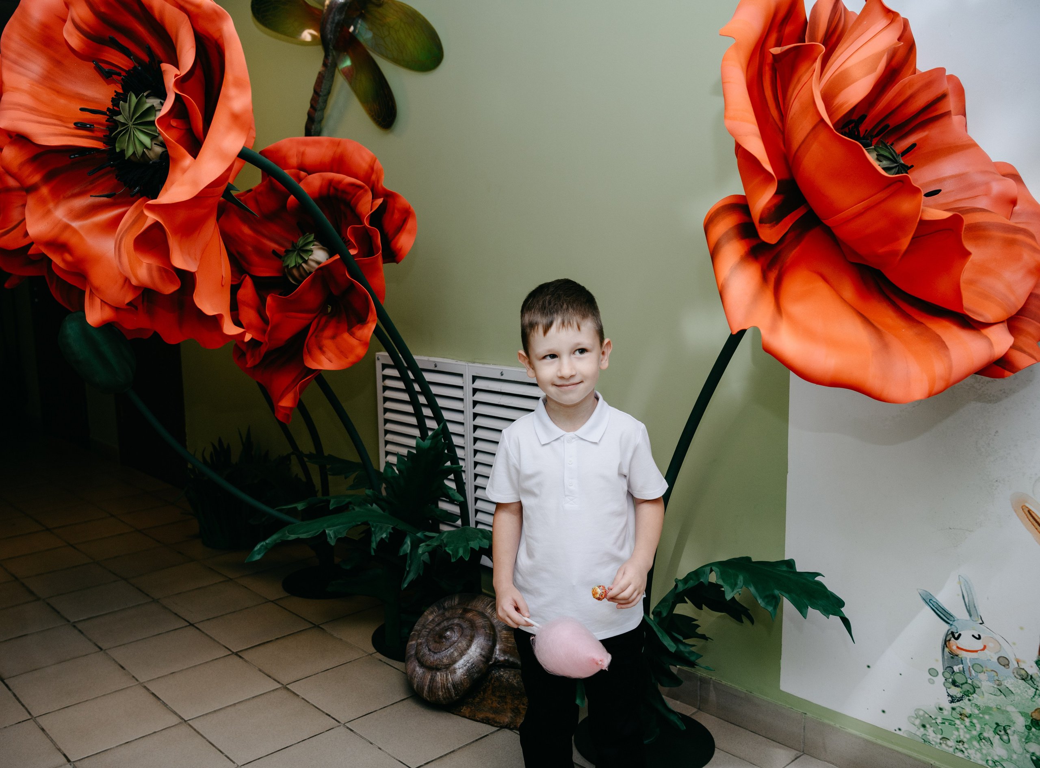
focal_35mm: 34
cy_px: 389
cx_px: 457
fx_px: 1003
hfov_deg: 54.6
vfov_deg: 41.9
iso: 320
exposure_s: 1/160
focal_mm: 31
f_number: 4
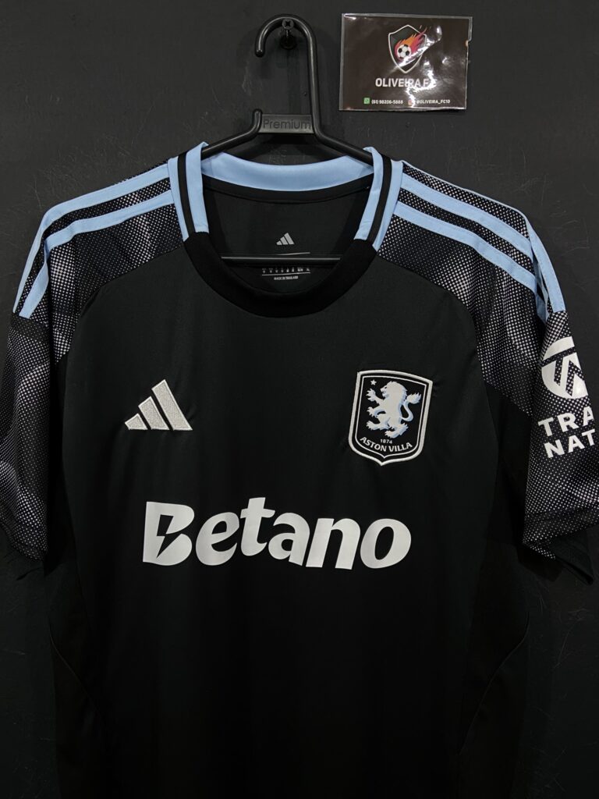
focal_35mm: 26
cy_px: 400
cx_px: 300
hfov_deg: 53.1
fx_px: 600
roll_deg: +0.1
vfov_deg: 67.3
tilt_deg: -6.7
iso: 160
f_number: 1.8
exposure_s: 1/60
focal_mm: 4.25
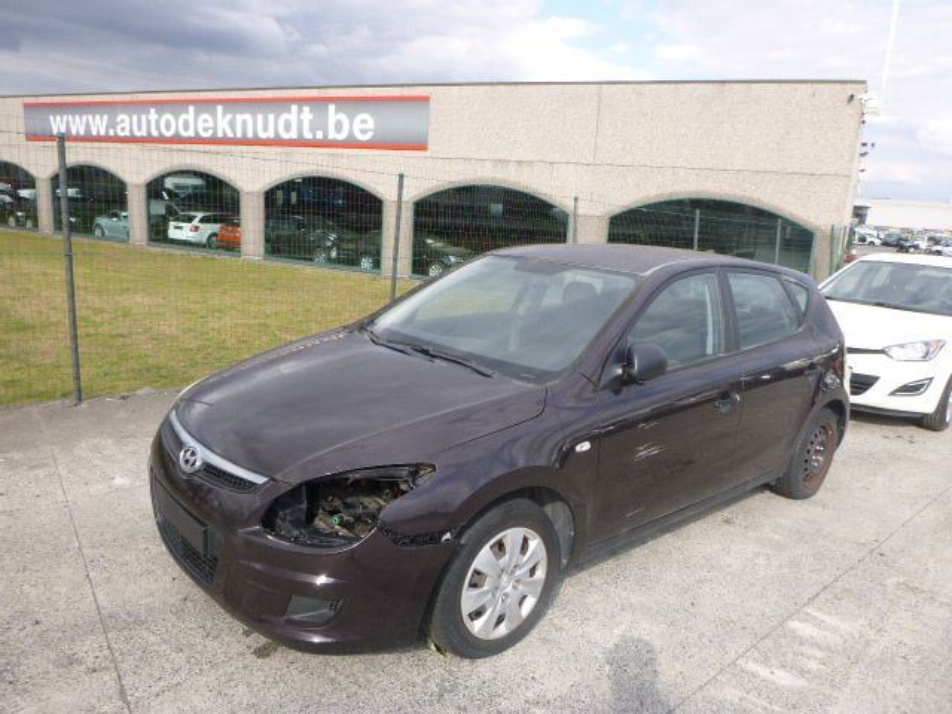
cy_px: 357
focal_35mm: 25
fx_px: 688
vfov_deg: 54.9
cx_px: 476
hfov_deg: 69.4
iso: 100
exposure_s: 1/250
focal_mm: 4.5
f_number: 3.9
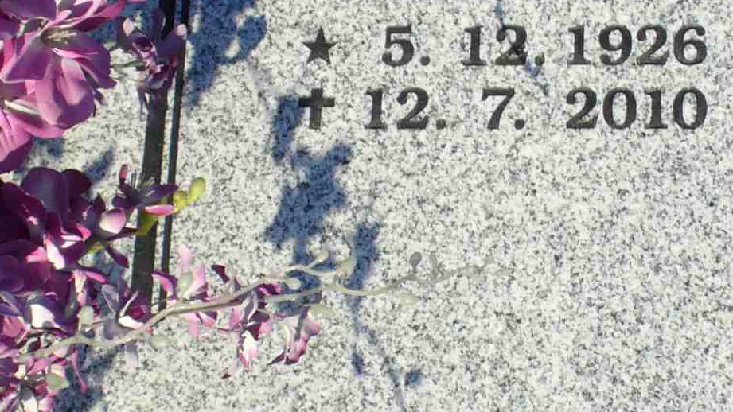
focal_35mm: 112
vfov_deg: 10.8
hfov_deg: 19.0
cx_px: 527
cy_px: 220
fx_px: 2177
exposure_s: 1/200
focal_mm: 6.1
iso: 80
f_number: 5.6
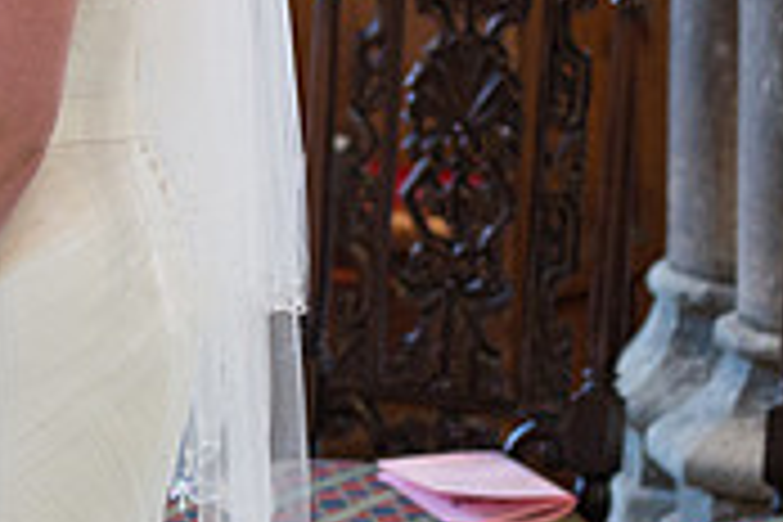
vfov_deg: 4.8
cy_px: -130
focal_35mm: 283
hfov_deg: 7.2
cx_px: -153
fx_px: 6155
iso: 1600
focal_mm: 85
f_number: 2.5
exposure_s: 1/160
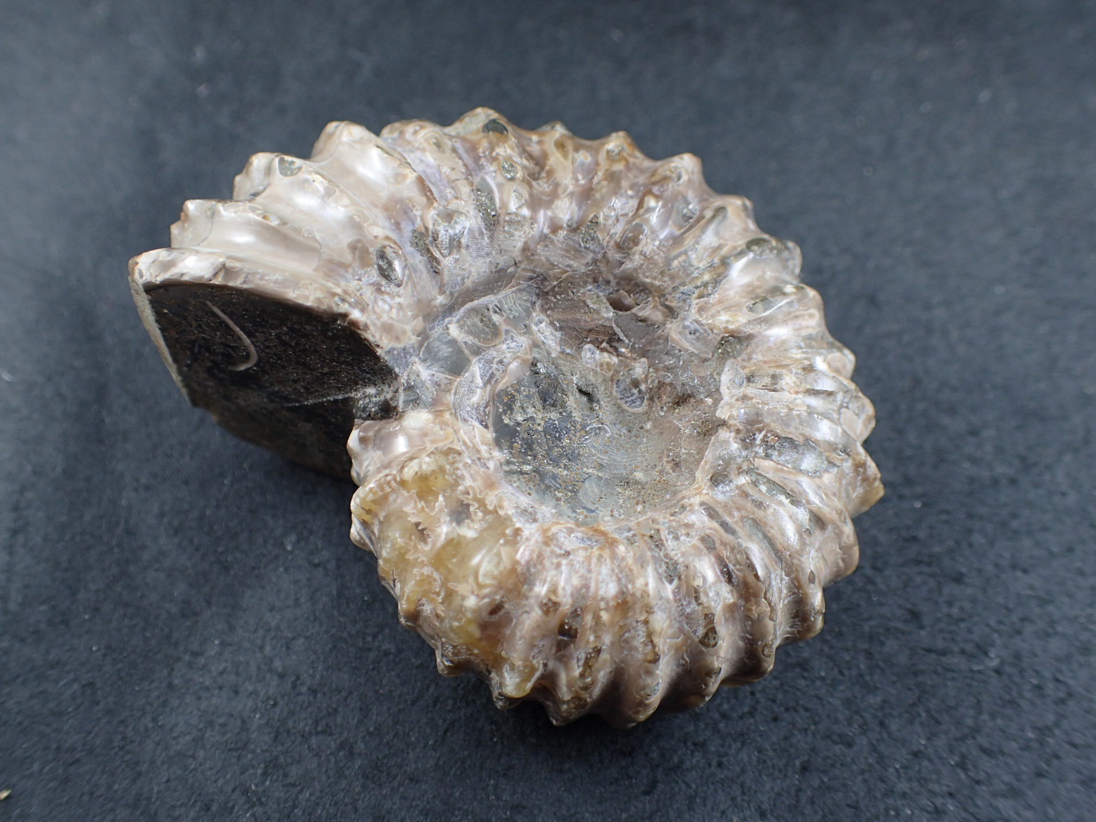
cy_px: 411
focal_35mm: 30
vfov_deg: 46.8
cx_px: 548
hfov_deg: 60.0
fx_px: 950
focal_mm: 5.5
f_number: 2.3
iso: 100
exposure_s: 1/125
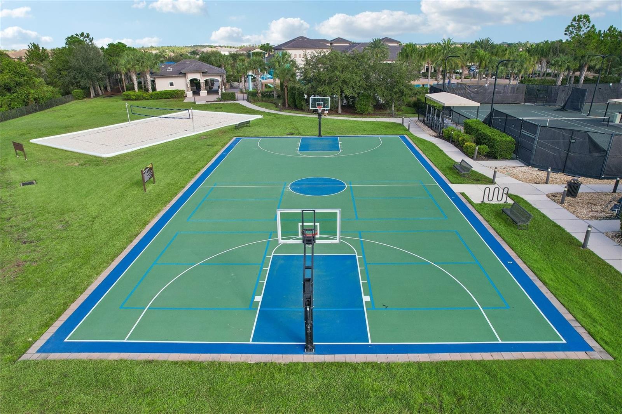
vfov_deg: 57.2
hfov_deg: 78.6
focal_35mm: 22
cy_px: 207
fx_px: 380
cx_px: 311
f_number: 2.8
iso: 130
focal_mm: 8.4
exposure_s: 1/1250
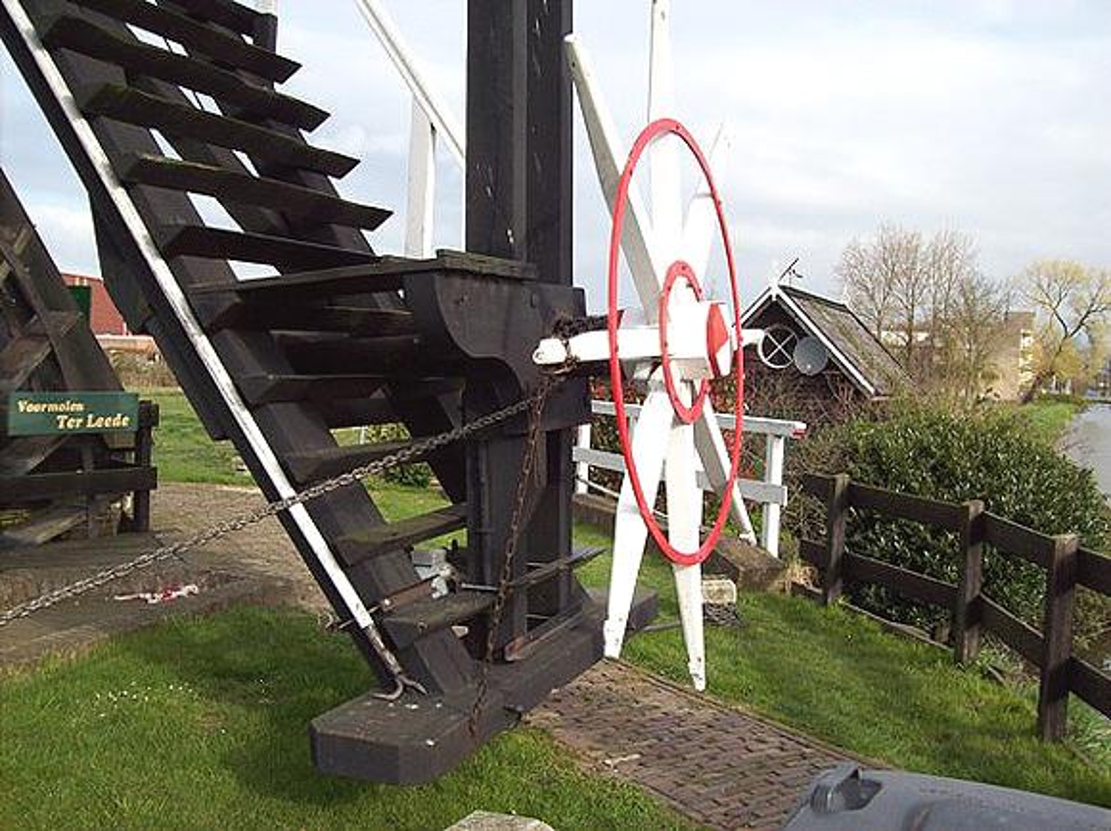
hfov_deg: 51.4
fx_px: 1154
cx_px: 556
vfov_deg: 39.6
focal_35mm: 36
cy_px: 416
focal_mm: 6
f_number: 4.8
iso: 80
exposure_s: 1/310
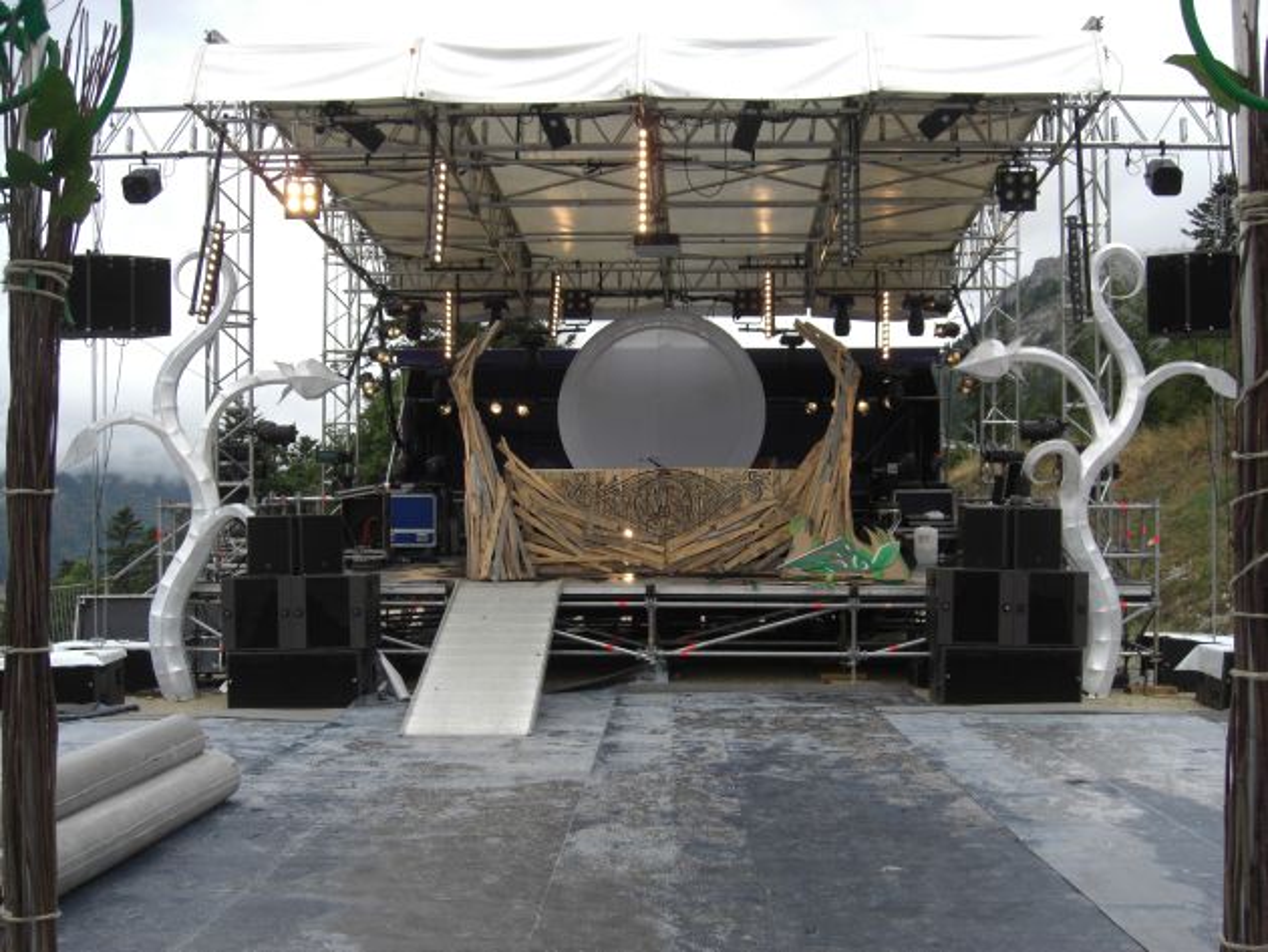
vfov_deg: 37.7
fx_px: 1392
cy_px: 476
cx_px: 634
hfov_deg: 49.0
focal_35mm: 38
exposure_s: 1/500
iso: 80
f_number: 4
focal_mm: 7.9
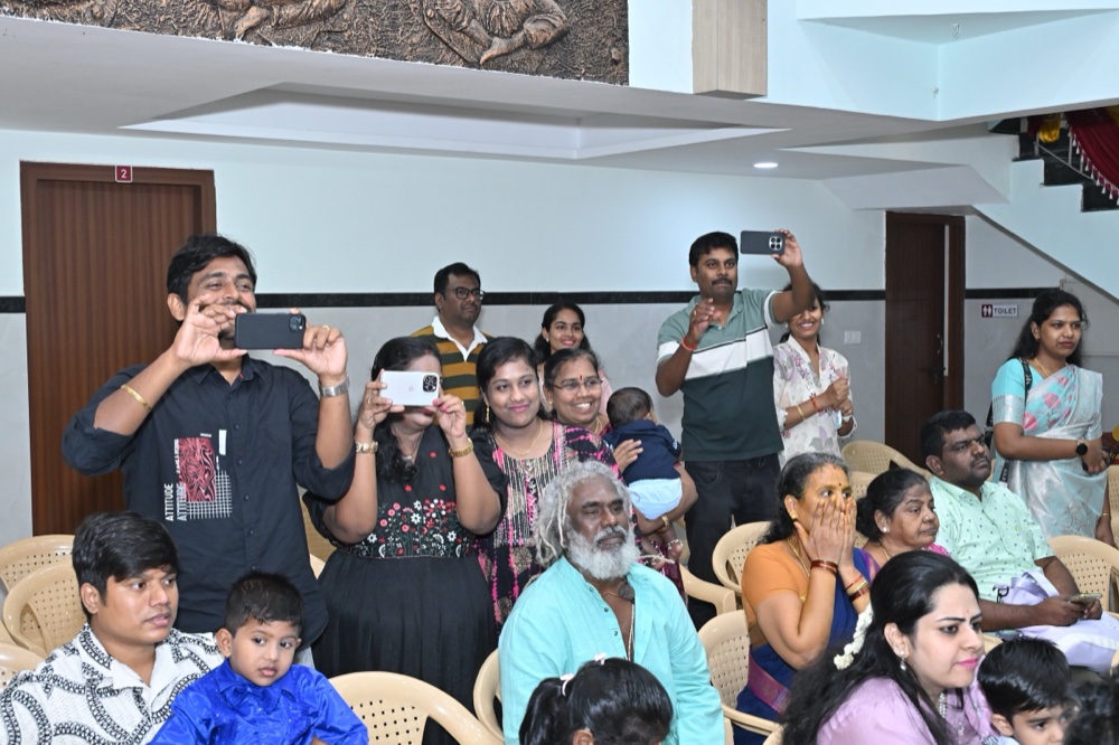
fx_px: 1336
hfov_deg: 45.4
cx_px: 560
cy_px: 372
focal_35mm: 43
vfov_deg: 31.2
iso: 3200
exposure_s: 1/160
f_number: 7.1
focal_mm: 43
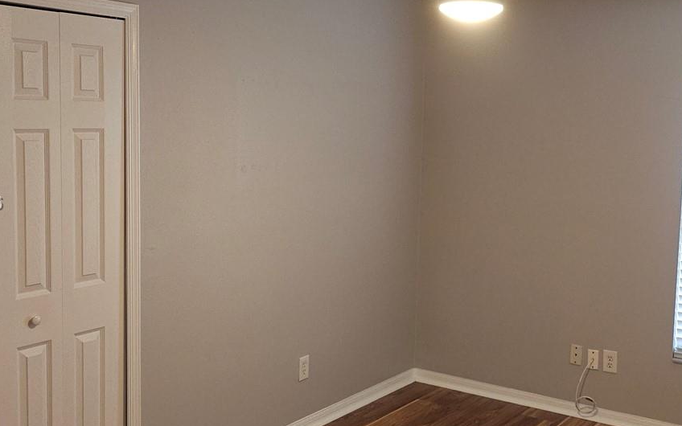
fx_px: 855
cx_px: 396
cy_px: 204
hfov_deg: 43.3
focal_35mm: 46
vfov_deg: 28.0
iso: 125
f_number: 1.7
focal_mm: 6.3
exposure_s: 1/60
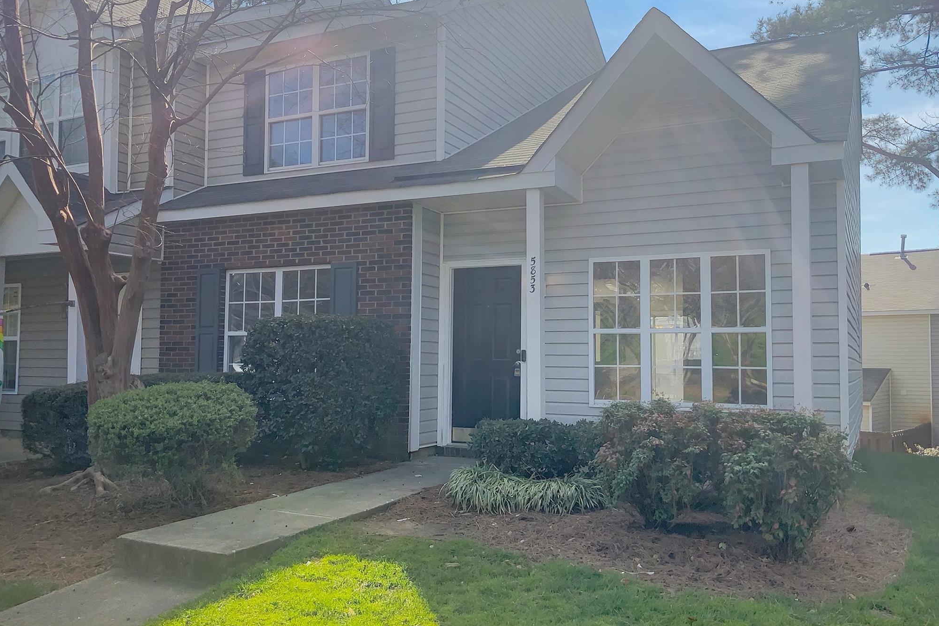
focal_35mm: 31
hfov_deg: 60.3
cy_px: 273
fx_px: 809
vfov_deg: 42.2
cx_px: 474
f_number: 1.8
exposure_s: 1/1098
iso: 16
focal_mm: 3
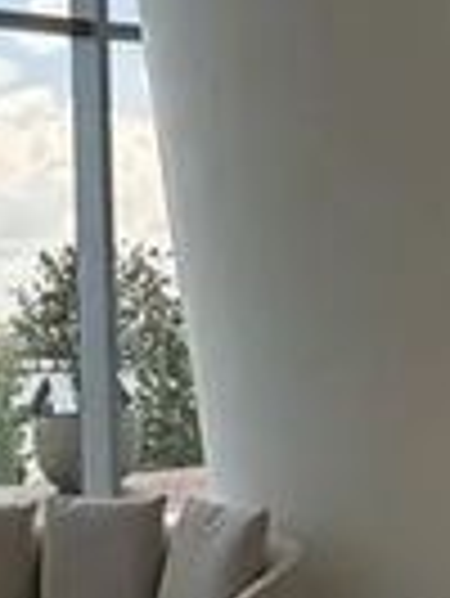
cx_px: 405
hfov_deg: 16.2
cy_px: 178
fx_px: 1557
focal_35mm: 90
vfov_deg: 21.6
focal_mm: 2.22
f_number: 2.2
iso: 40
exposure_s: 1/631
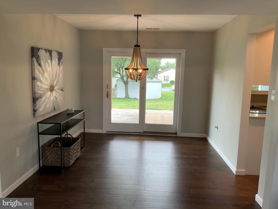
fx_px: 233
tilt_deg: -8.0
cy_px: 104
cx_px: 139
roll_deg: -1.4
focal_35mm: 29
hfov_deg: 61.7
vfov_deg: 48.2
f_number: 1.8
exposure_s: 1/60
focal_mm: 3
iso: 50
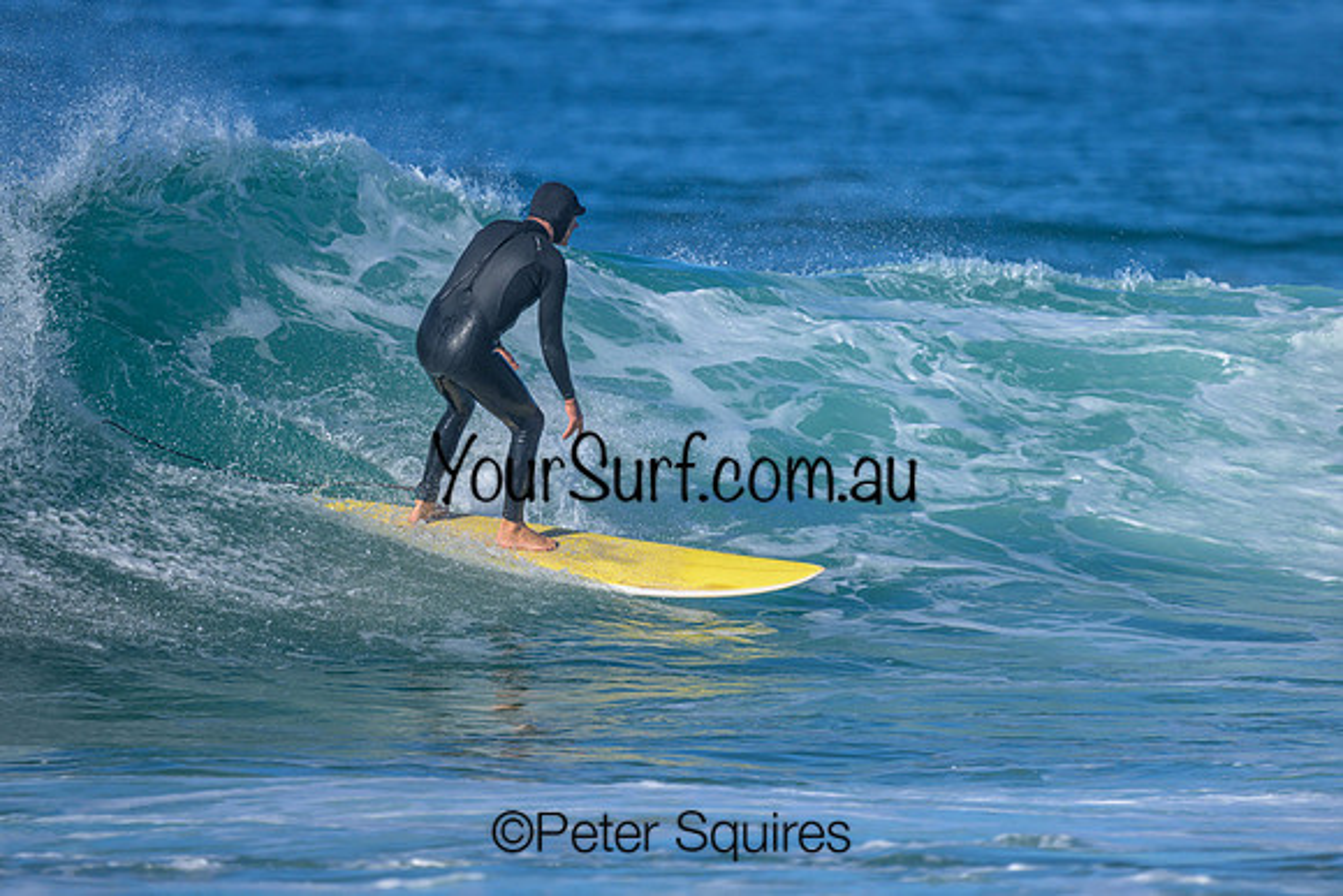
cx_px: 680
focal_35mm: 810
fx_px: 30237
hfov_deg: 2.5
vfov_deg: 1.7
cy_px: 442
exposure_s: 1/2000
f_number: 6.3
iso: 360
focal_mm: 800
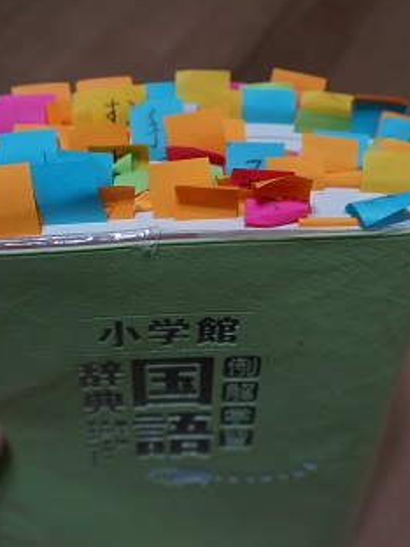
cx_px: 216
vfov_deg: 39.8
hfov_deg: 30.4
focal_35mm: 48
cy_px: 266
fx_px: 754
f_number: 4.5
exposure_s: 1/60
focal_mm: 21
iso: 640
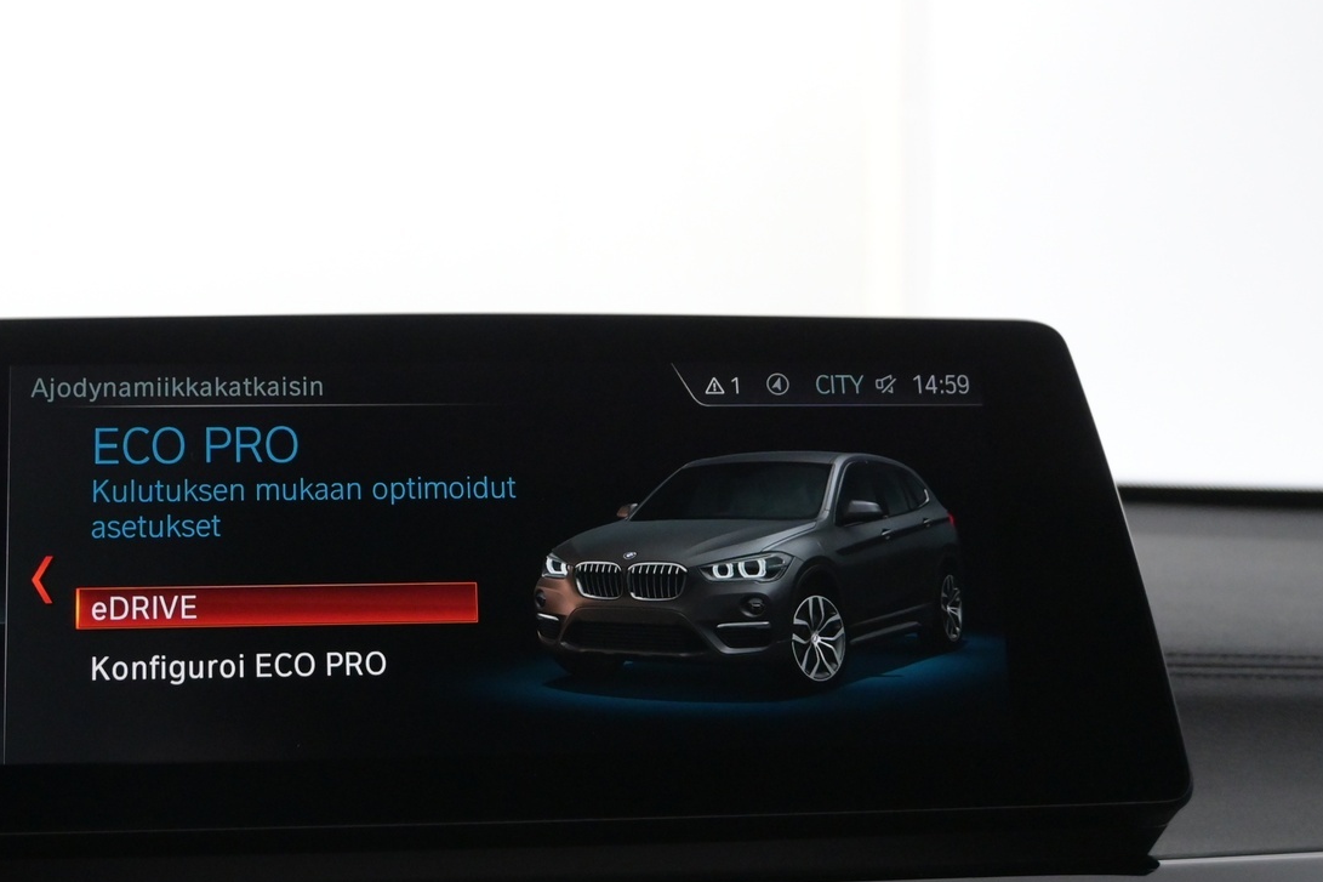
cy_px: 580
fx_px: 1800
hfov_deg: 39.9
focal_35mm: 49
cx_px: 451
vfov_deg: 27.4
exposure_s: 1/80
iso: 2500
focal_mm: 22
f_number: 4.5
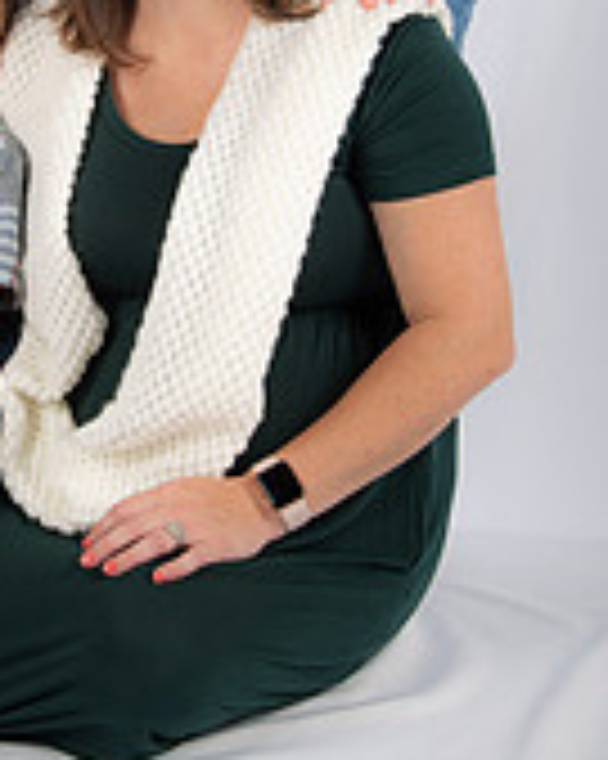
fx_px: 2702
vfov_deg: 15.9
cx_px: 29
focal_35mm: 120
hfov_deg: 12.7
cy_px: 85
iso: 100
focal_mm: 48
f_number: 5.6
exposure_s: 1/200
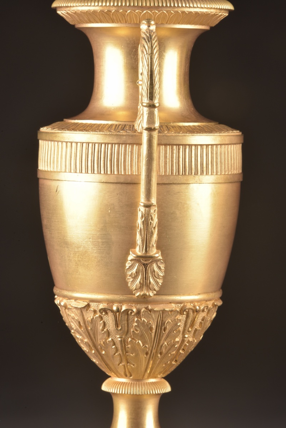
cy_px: 214
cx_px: 143
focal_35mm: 250
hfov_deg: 5.5
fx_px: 2976
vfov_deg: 8.2
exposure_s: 1/125
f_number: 25
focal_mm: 250
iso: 400
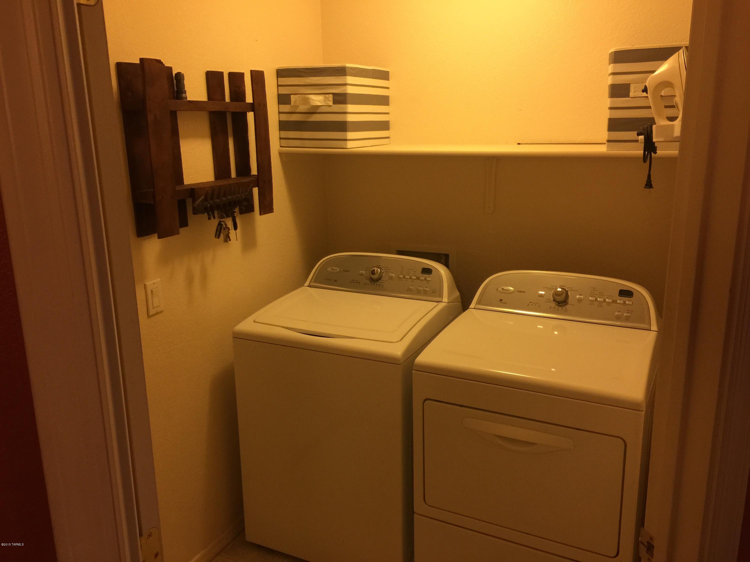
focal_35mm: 29
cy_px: 281
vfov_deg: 48.2
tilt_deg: -16.1
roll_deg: +0.0
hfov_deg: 61.7
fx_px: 628
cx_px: 375
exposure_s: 1/15
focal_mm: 4.15
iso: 80
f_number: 2.2
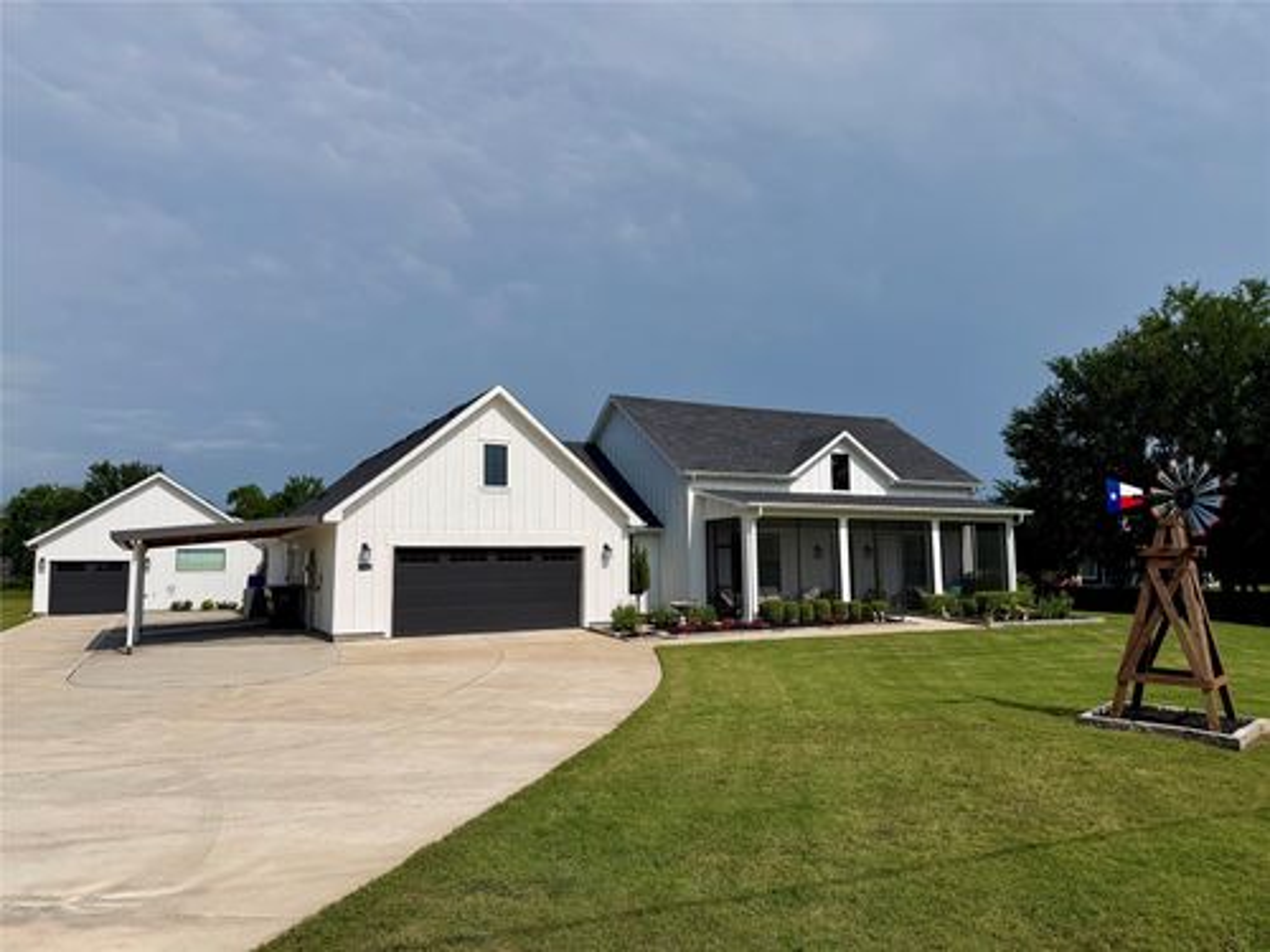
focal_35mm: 24
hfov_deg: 71.6
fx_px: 881
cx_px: 635
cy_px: 476
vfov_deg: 56.8
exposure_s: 1/11905
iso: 80
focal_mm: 6.76
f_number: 1.78
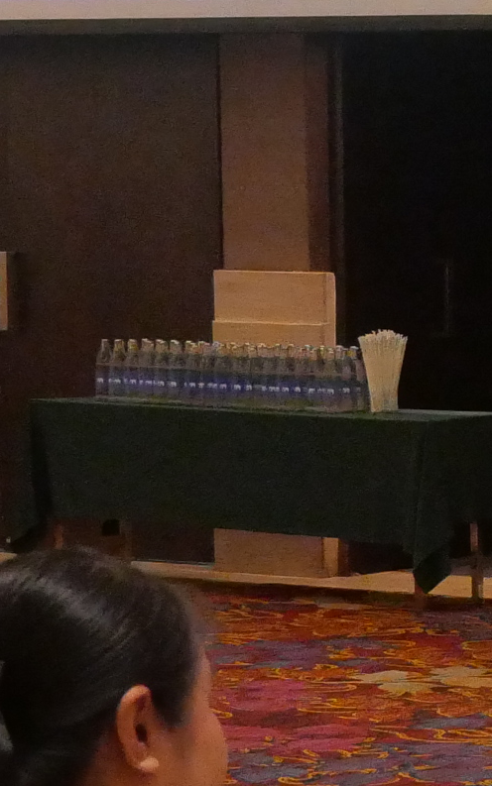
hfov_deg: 7.8
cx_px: 1409
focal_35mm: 148
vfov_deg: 14.1
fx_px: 3173
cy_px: 543
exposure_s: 1/125
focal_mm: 15
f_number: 4.5
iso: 3200
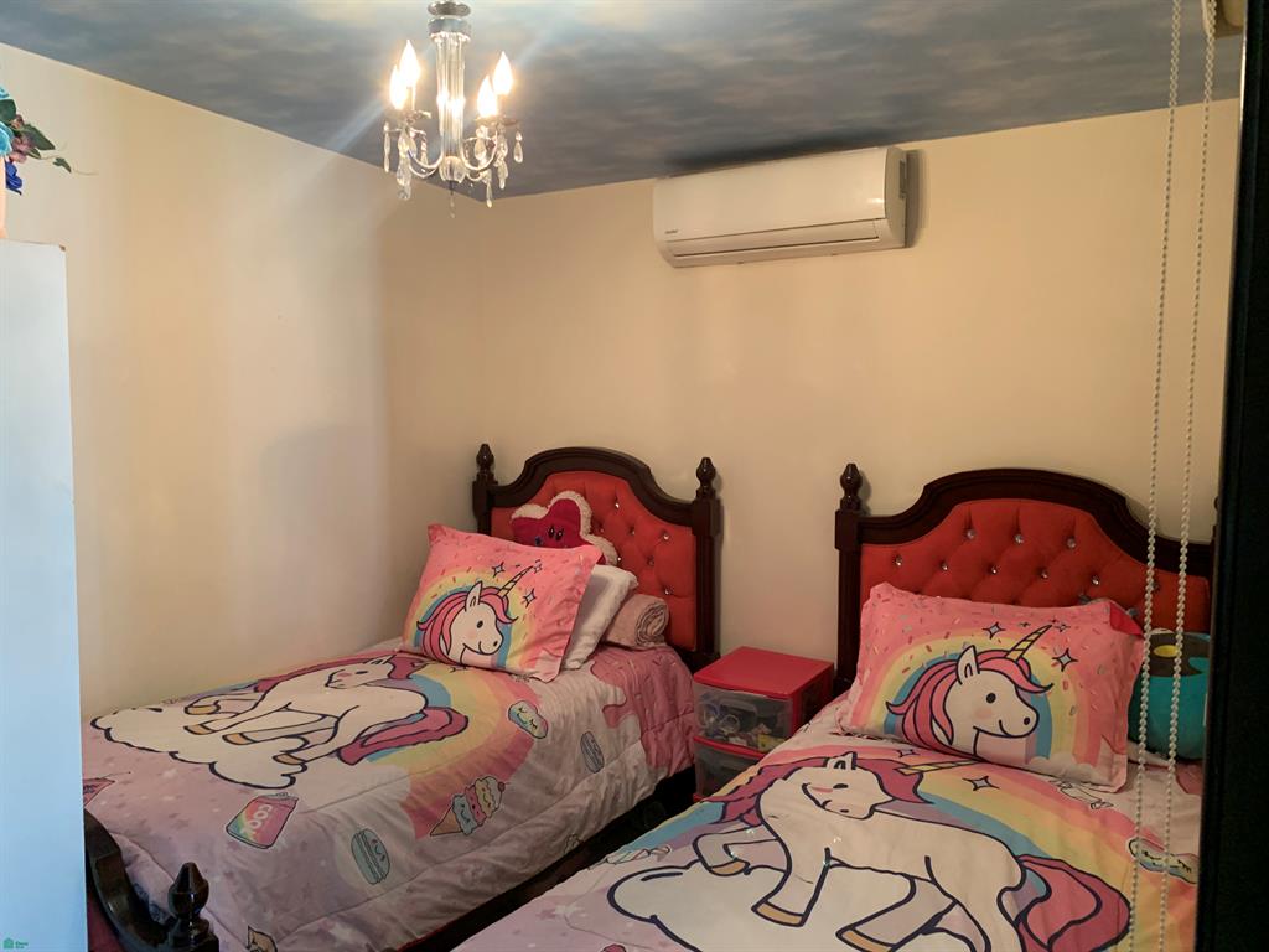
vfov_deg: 53.1
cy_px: 476
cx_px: 634
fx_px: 953
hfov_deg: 67.3
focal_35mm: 26
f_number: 1.8
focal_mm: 4.25
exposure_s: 1/60
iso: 200
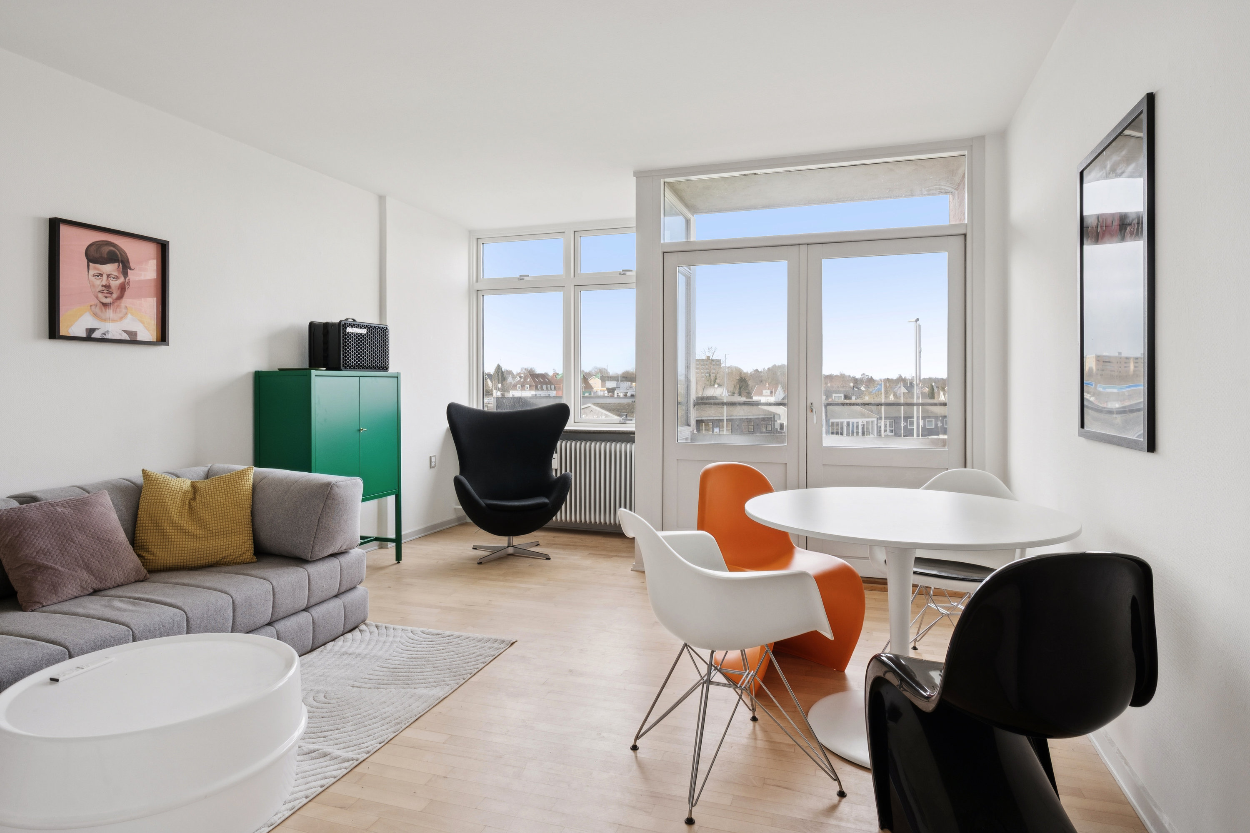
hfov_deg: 85.4
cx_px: 625
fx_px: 677
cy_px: 416
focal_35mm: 20
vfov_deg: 63.2
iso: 640
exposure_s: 1/160
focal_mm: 19.5
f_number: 9
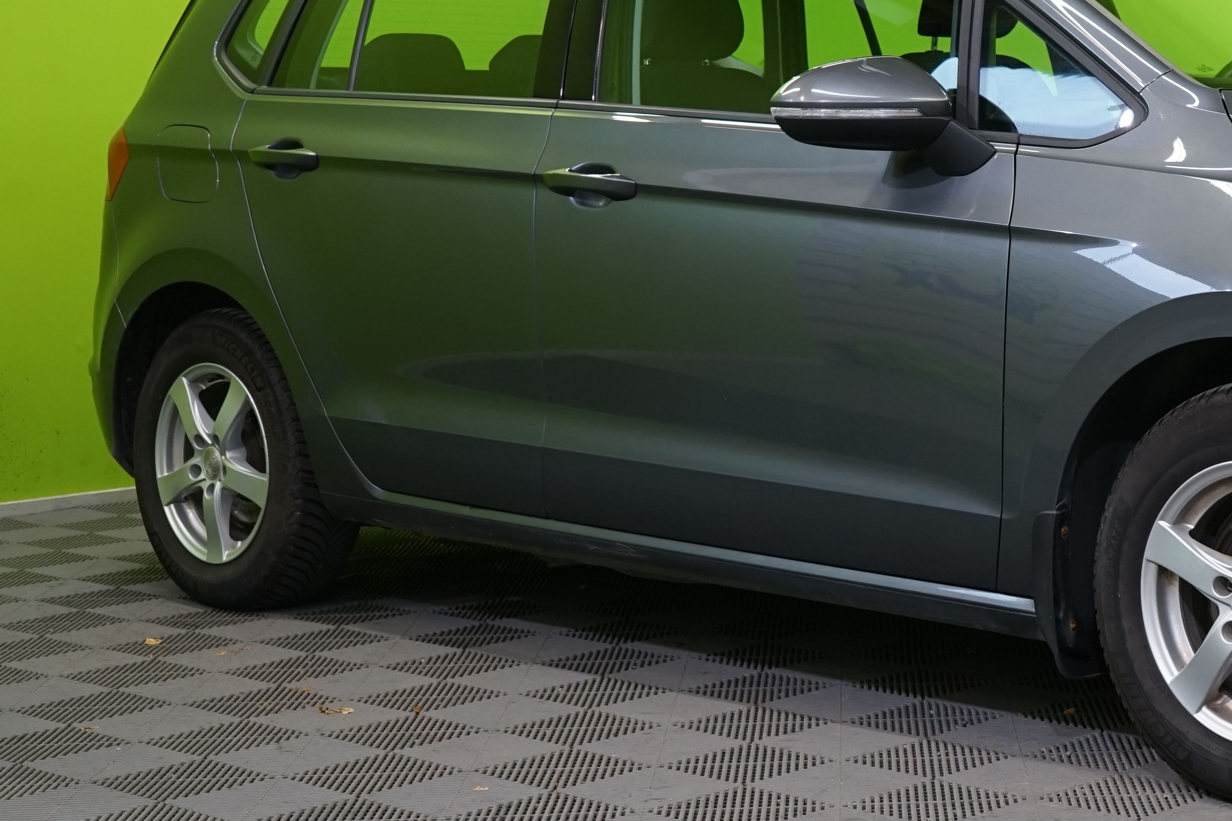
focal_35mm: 77
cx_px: 1137
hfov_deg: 25.4
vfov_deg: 17.7
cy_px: 280
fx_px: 2635
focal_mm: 35
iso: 640
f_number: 6.3
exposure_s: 1/30
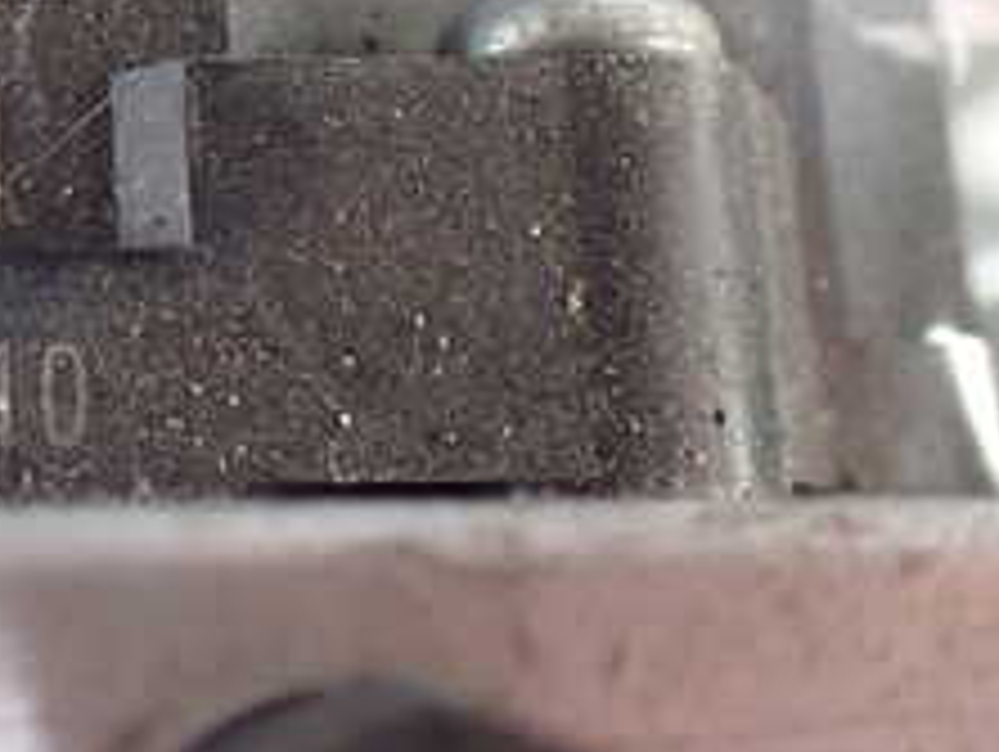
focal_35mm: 81
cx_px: -126
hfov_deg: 22.6
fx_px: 2340
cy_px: -18
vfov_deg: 17.8
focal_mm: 5.4
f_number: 2.3
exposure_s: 1/100
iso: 800
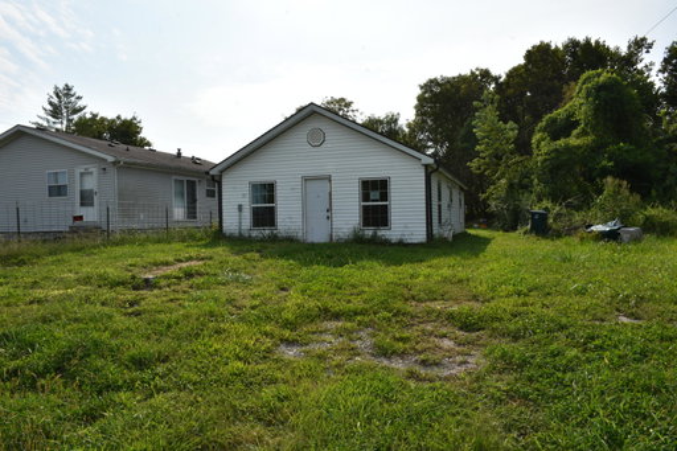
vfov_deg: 47.9
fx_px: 508
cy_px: 226
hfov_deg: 67.4
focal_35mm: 27
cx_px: 338
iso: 250
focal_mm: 18
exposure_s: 1/250
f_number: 16
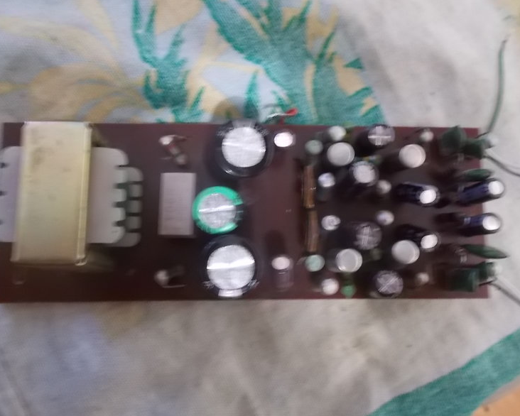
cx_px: 255
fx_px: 493
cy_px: 206
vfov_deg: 45.8
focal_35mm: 32
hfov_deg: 55.6
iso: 400
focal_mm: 5.3
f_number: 3.4
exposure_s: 1/2
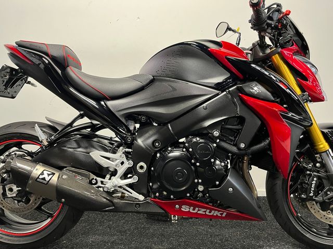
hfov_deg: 67.3
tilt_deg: -4.1
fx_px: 250
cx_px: 166
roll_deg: +0.6
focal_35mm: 26
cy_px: 124
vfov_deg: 53.1
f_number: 1.6
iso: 320
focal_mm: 5.1
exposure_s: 1/50
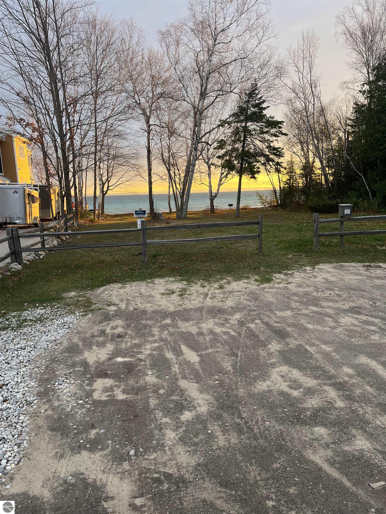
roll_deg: +1.5
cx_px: 193
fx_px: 387
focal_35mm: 26
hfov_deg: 53.1
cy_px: 257
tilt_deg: -7.2
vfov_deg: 67.3
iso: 50
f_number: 1.6
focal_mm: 5.1
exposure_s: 1/121
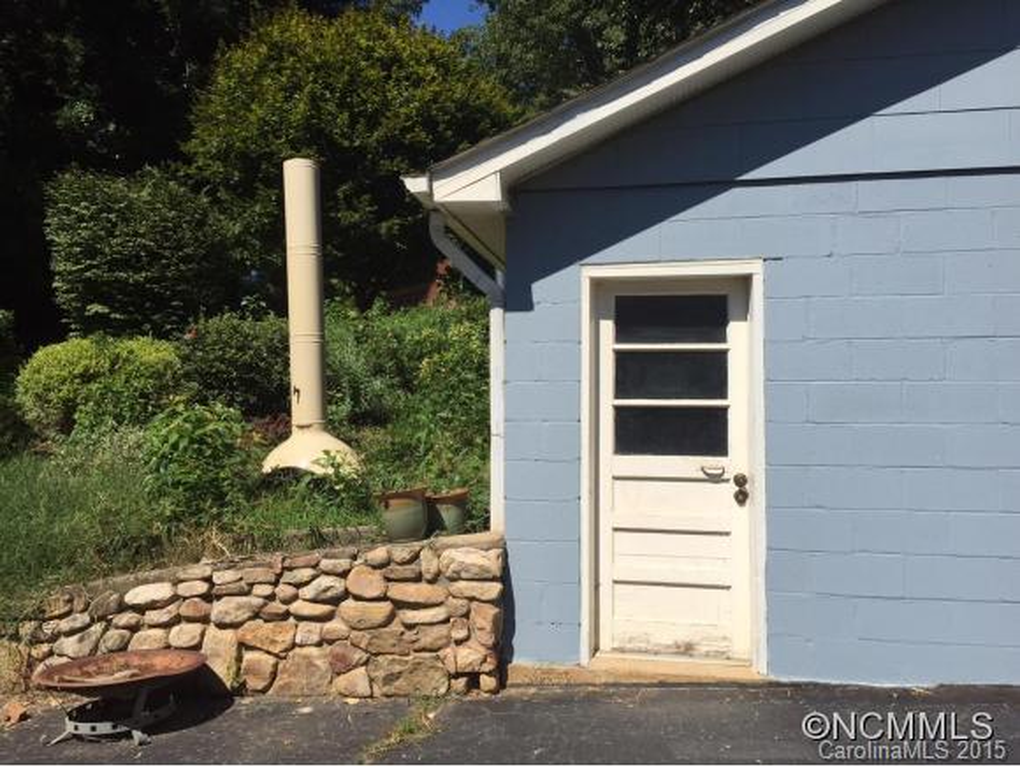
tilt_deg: +2.5
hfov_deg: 61.6
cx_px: 510
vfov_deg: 48.3
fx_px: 855
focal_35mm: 29
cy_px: 384
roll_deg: -1.3
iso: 32
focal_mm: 4.15
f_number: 2.2
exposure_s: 1/3300
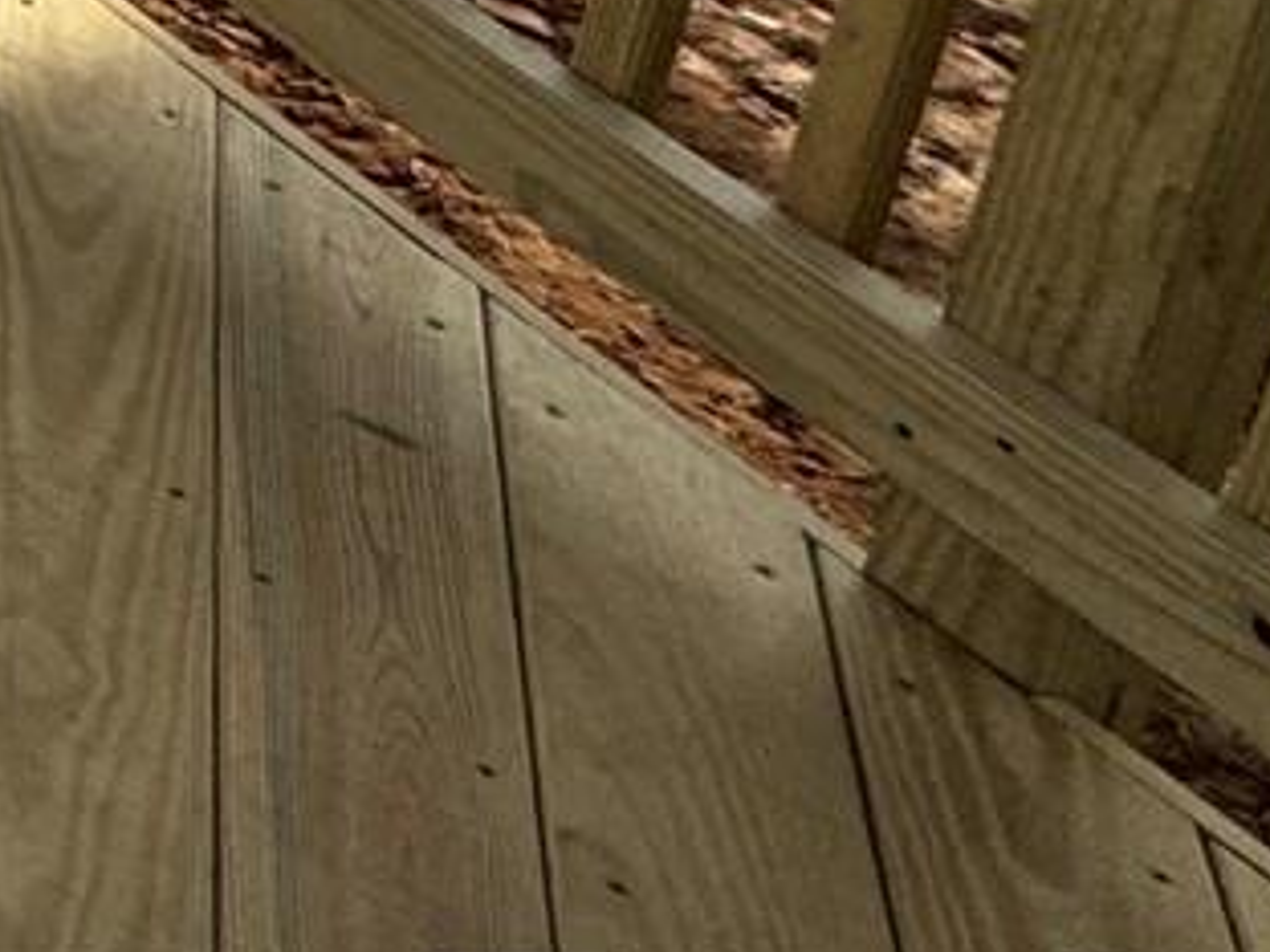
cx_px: -2455
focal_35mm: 92
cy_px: -1367
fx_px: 3375
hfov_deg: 11.8
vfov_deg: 12.4
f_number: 2.2
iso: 40
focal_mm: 2.22
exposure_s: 1/1536
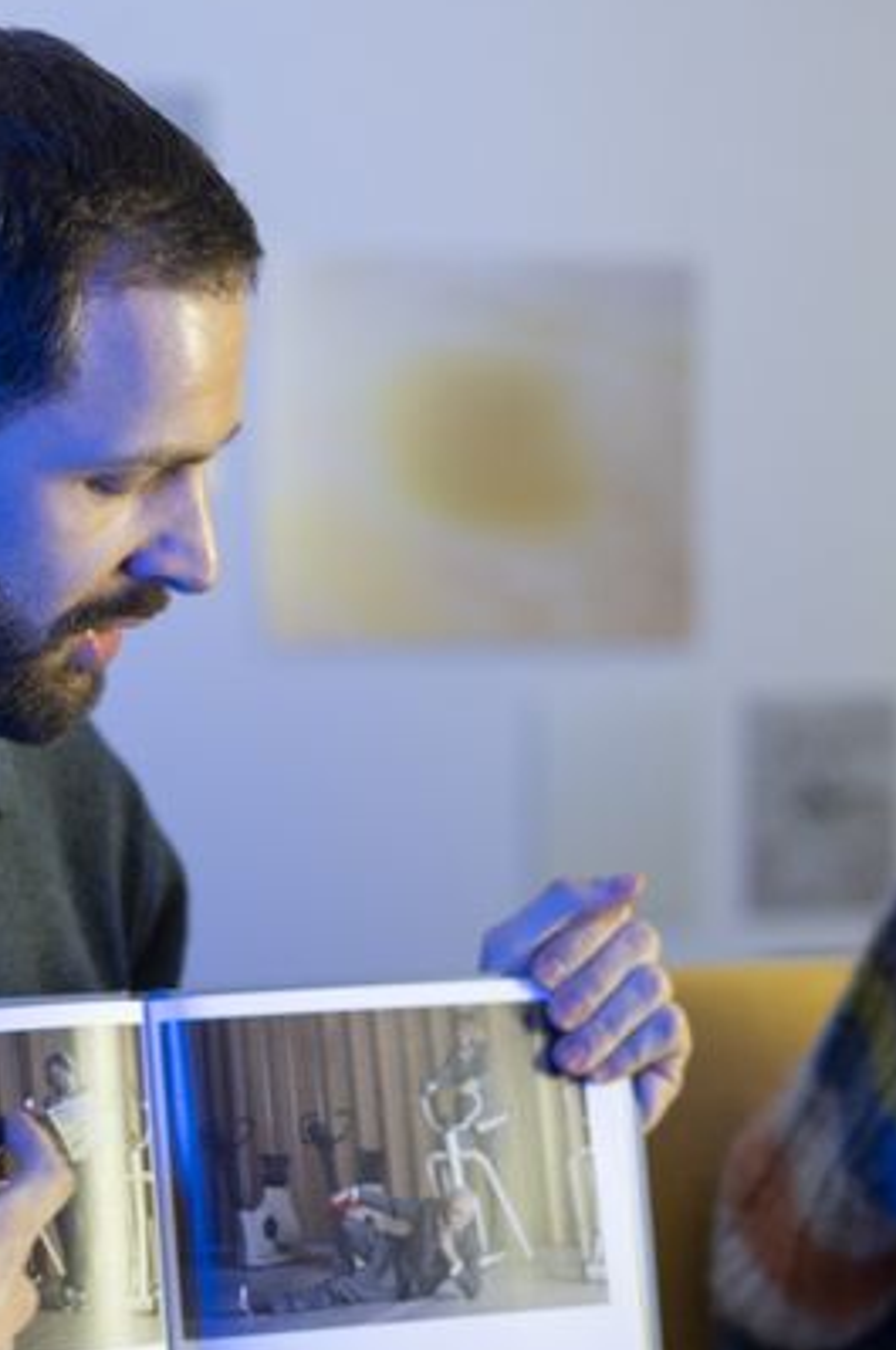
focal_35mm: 113
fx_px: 4229
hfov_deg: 11.9
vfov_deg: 18.0
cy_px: 1045
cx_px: -27
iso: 800
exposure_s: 1/180
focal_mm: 50
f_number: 2
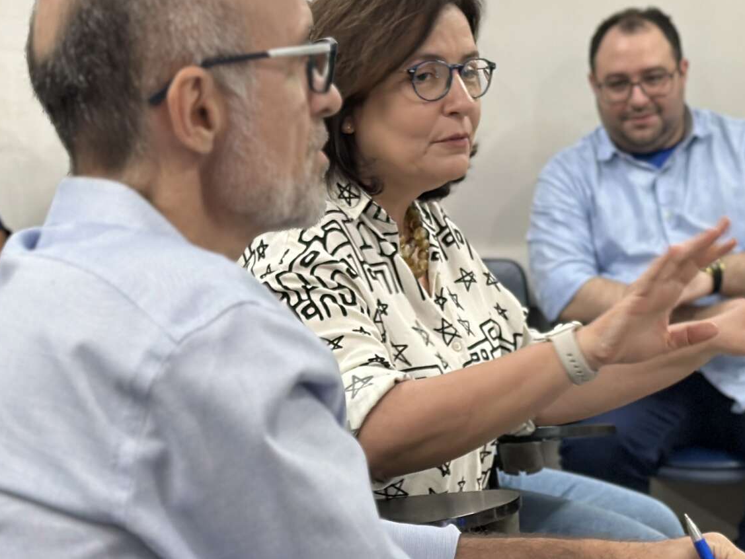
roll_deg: -0.9
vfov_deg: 13.5
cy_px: 427
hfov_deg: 18.0
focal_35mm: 109
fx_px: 2347
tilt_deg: -7.6
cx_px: 309
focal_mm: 6.86
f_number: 1.78
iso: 250
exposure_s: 1/40
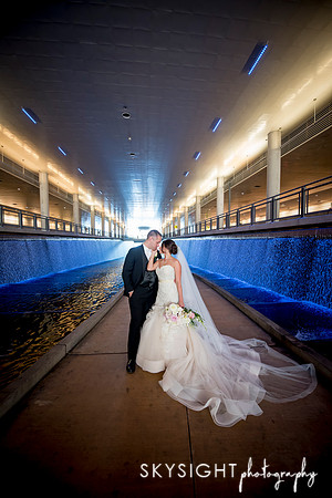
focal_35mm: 14
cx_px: 166
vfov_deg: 104.3
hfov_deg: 81.2
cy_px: 249
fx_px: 194
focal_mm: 14
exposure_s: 1/160
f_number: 3.2
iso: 2000
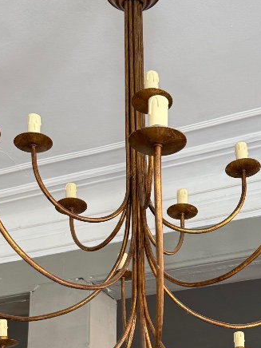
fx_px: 664
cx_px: 157
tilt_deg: +21.6
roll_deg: +0.9
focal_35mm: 66
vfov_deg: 28.5
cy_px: 297
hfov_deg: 22.2
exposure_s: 1/100
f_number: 1.78
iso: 160
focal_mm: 6.76
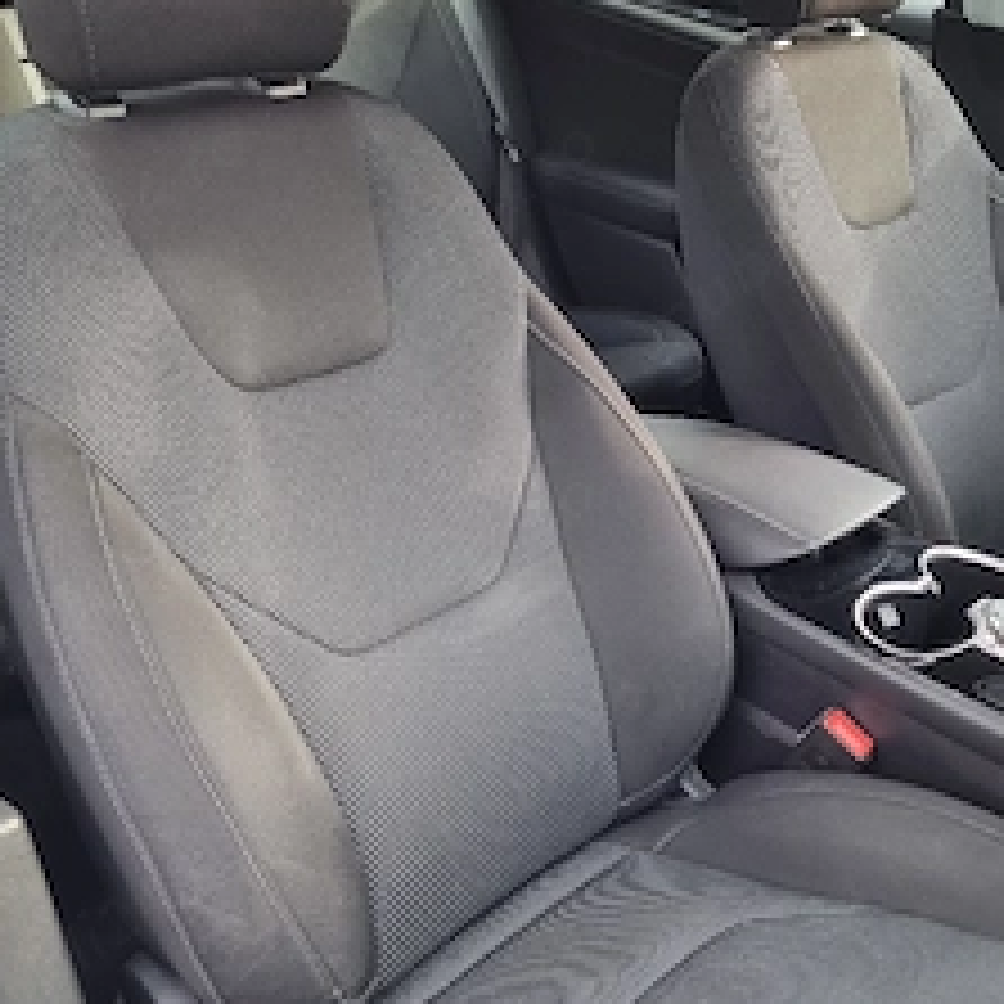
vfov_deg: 43.4
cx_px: 540
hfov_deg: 43.8
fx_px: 1247
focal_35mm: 38
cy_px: 639
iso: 80
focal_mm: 6.7
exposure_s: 1/100
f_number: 1.8
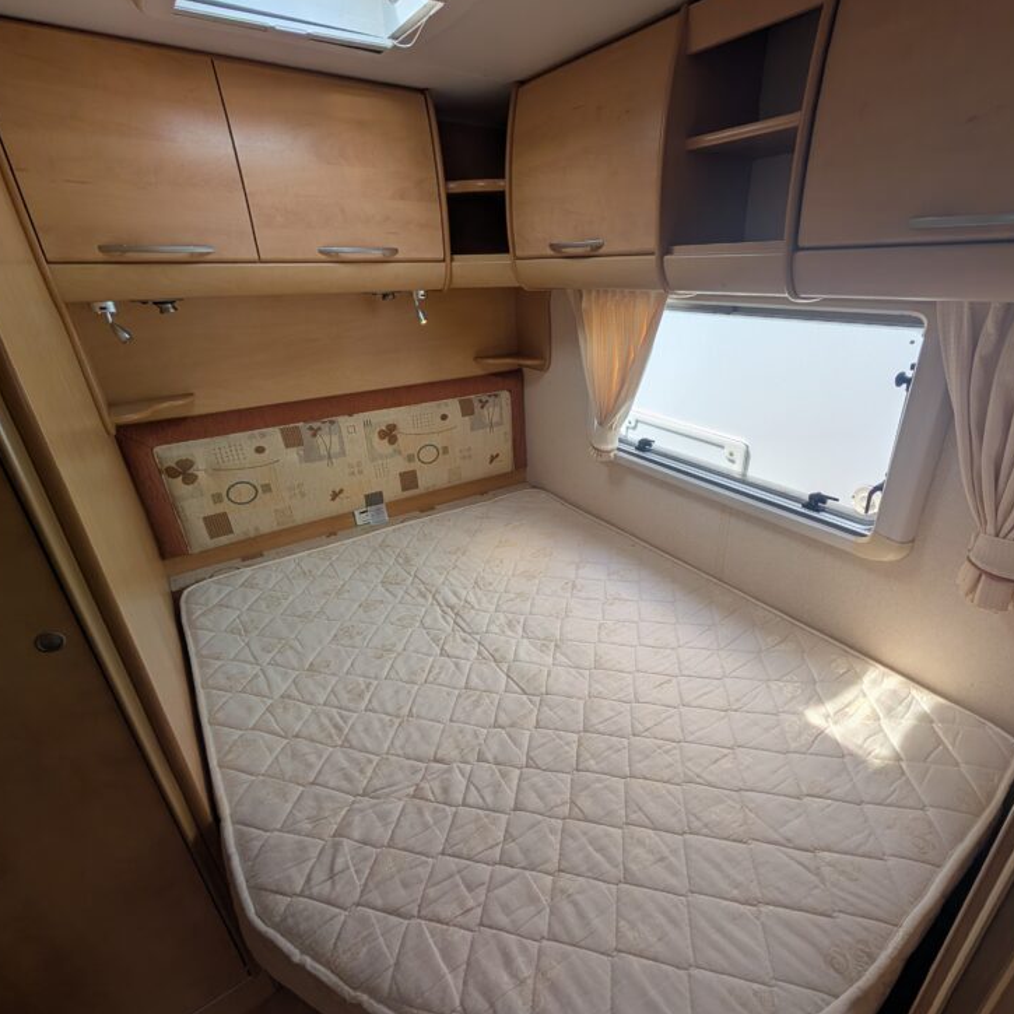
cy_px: 527
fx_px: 497
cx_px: 562
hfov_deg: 90.8
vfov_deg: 91.1
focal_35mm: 15
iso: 53
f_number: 1.7
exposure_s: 1/836
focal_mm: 2.02
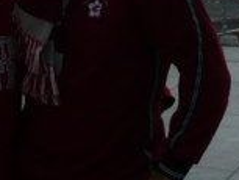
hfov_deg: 15.6
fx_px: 871
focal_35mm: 126
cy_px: -123
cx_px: 64
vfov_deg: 11.1
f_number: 2.8
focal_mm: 5.8
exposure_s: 1/50
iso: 100
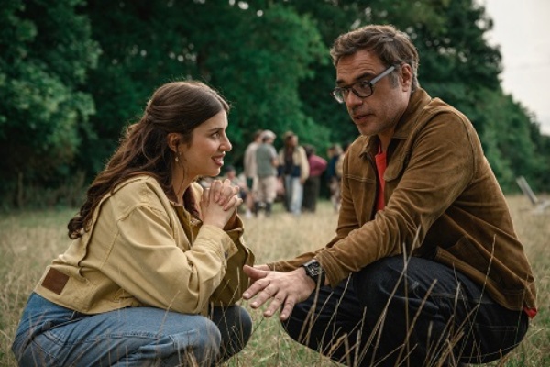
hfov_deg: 30.1
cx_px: 275
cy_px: 184
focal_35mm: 67
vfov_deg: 20.3
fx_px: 1024
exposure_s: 1/1000
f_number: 4.5
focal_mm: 67
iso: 250
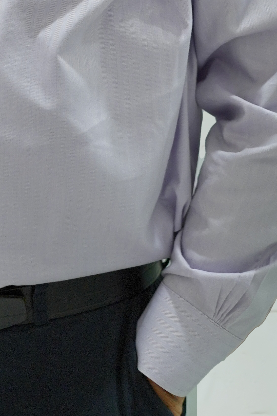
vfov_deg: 14.4
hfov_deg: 10.4
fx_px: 1477
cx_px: -120
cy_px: -292
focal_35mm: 128
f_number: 2
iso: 400
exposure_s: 1/125
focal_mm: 35
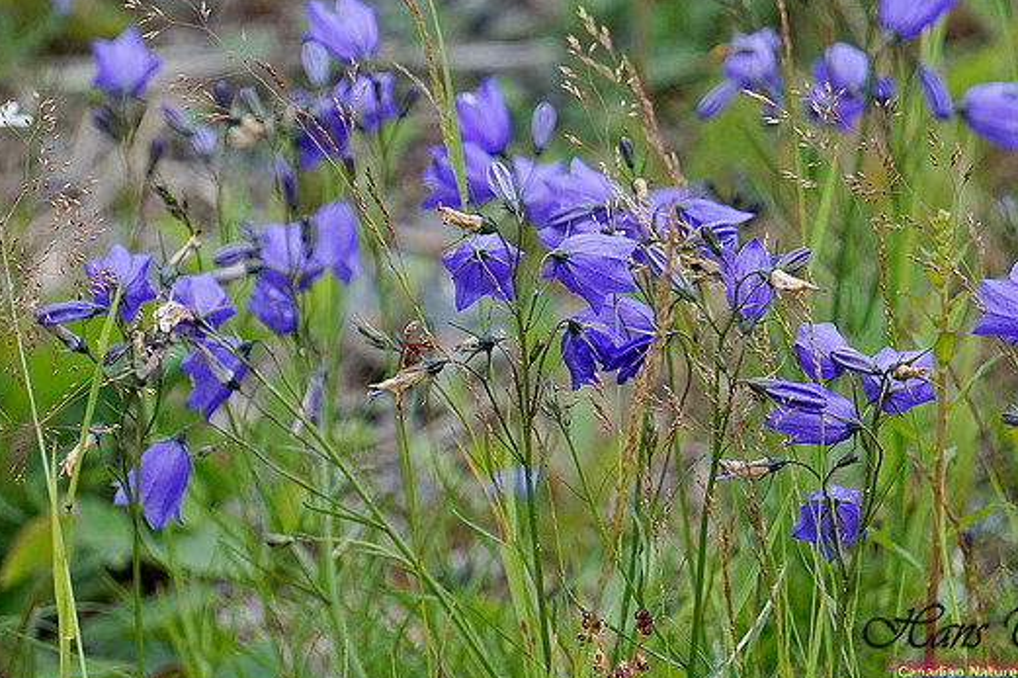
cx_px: 555
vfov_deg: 3.9
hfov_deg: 5.9
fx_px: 9922
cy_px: 331
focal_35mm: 351
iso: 800
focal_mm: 210
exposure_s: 1/500
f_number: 8
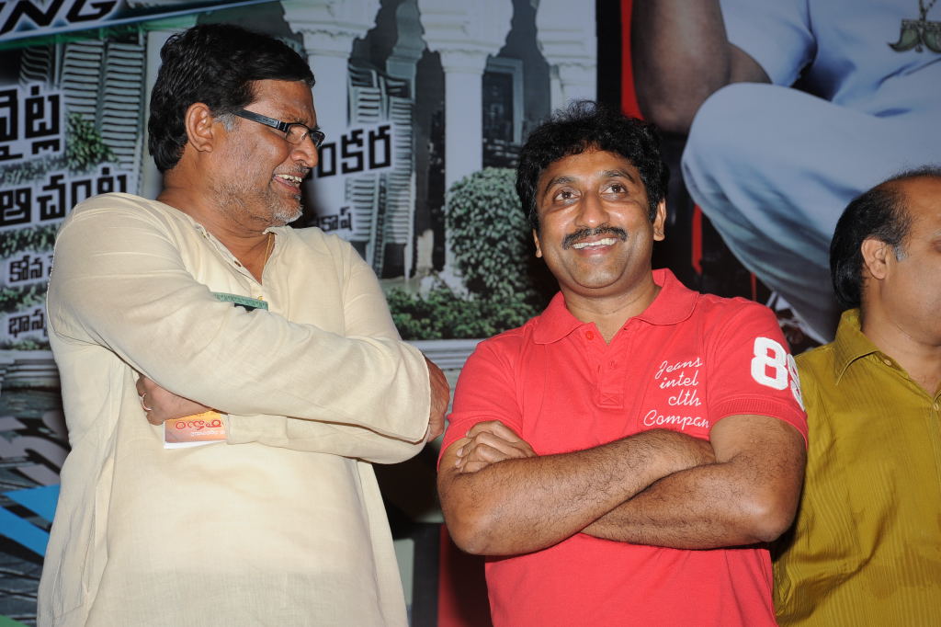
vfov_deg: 15.2
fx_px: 2352
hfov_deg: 22.6
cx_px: 470
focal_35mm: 90
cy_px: 314
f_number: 8
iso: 400
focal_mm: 90
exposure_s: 1/125
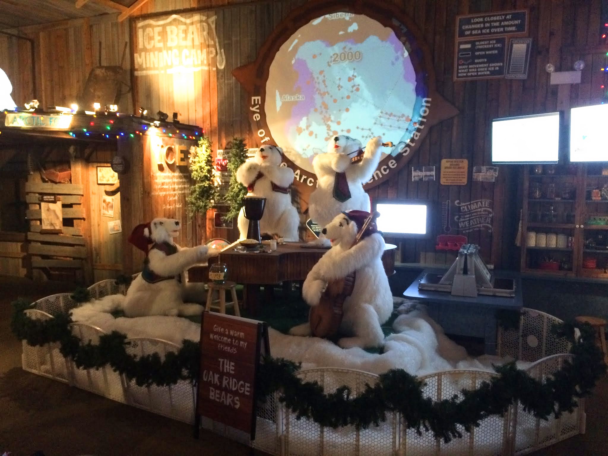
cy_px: 228
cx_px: 304
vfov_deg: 48.2
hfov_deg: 61.7
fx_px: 509
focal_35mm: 29
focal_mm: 4.15
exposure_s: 1/15
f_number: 2.2
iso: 250
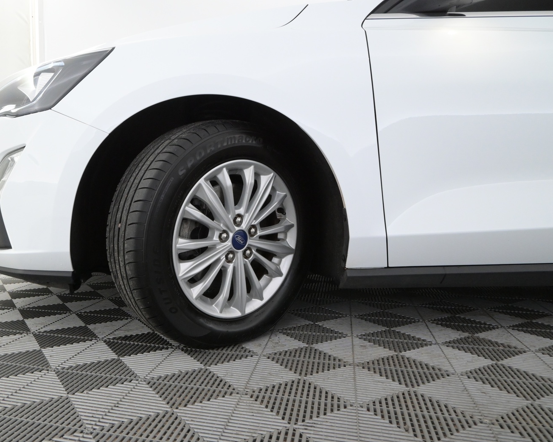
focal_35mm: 28
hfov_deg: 61.5
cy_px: 222
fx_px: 458
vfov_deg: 51.5
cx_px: 213
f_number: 5.6
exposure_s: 1/80
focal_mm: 16
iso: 2500
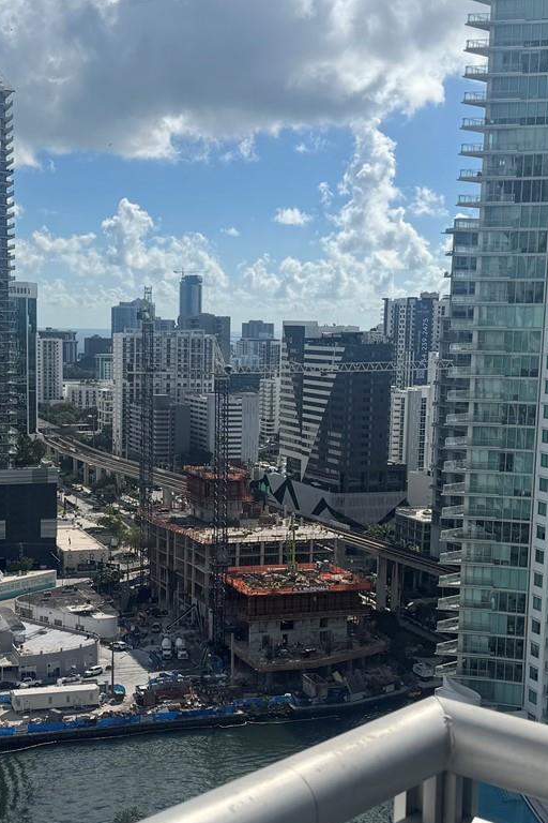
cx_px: 216
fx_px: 1187
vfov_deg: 38.1
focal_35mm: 52
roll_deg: -1.4
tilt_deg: -8.8
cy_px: 488
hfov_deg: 25.9
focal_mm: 6.76
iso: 80
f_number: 1.78
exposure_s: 1/7937
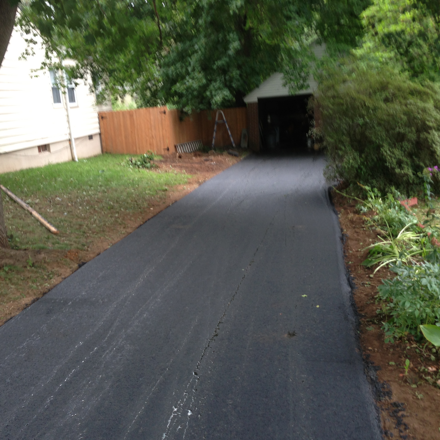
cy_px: 220
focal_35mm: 40
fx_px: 575
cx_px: 181
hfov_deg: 41.7
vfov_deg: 41.9
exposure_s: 1/24
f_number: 2.4
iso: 50
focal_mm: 4.13
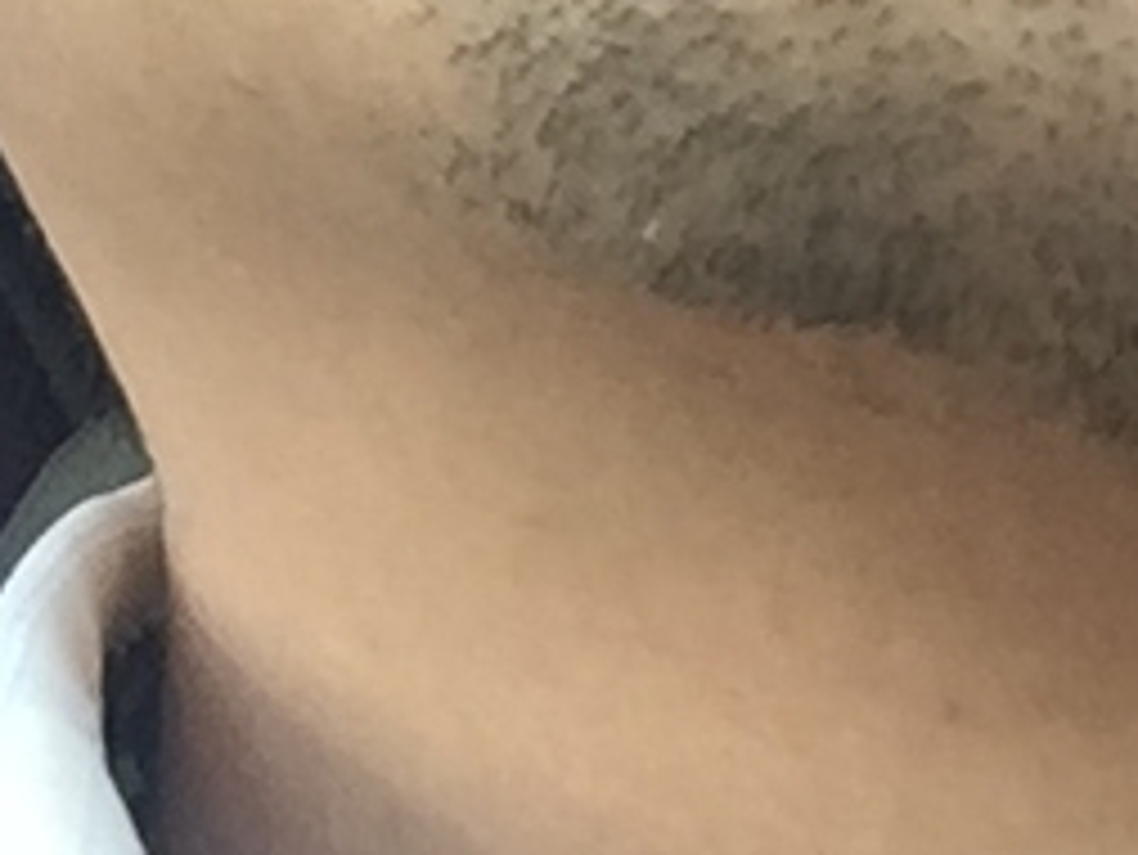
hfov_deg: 13.4
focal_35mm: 147
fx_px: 4835
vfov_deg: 10.1
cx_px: 378
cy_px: 378
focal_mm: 2.65
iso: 50
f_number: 2.2
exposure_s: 1/120
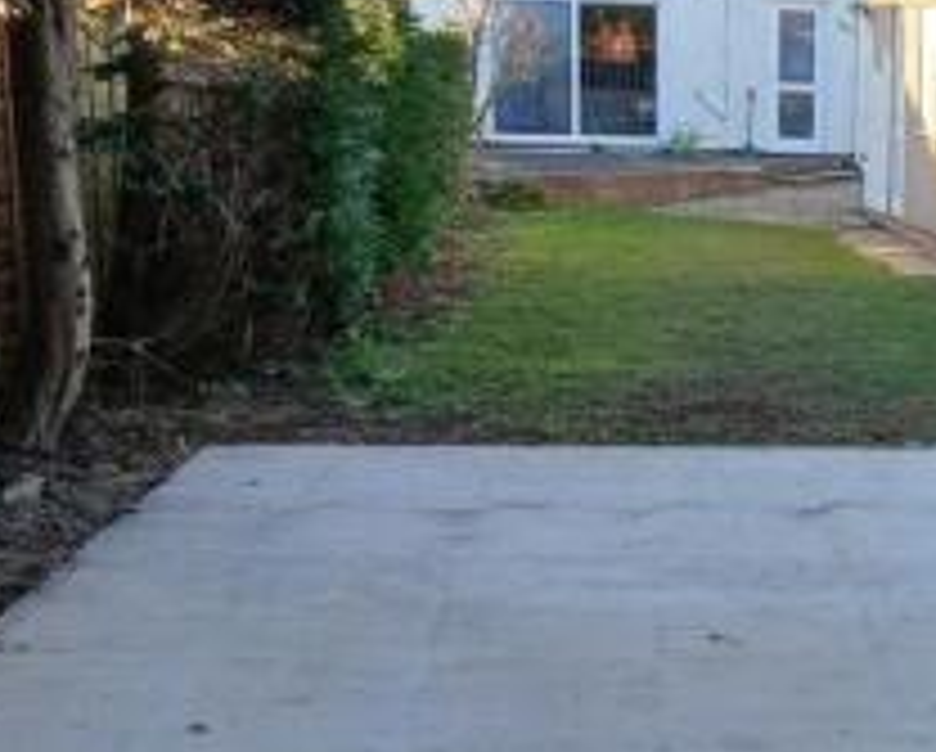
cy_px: 417
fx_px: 1970
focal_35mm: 71
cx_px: 920
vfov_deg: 21.6
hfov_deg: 25.5
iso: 32
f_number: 1.8
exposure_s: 1/100
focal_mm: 3.98
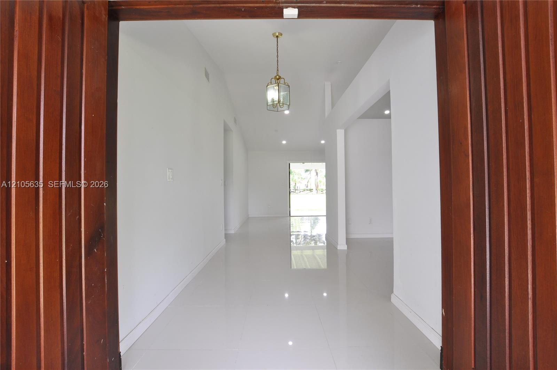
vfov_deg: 77.2
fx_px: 232
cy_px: 185
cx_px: 278
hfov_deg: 100.5
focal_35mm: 15
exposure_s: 1/25
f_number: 8
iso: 400
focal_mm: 10
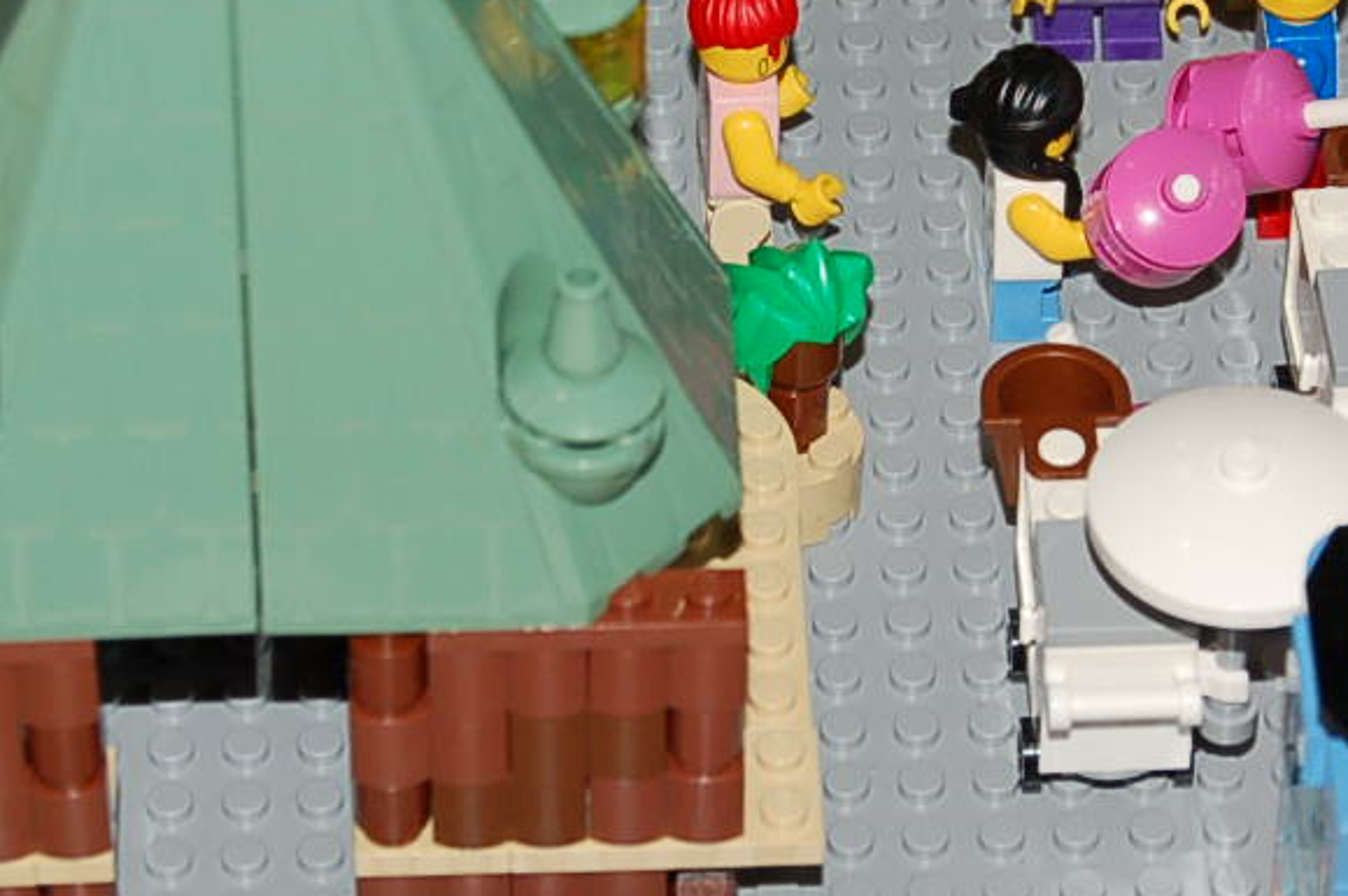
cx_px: 705
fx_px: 6996
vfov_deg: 7.3
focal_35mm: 187
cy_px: 463
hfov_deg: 11.0
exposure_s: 1/60
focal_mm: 48
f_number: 5.6
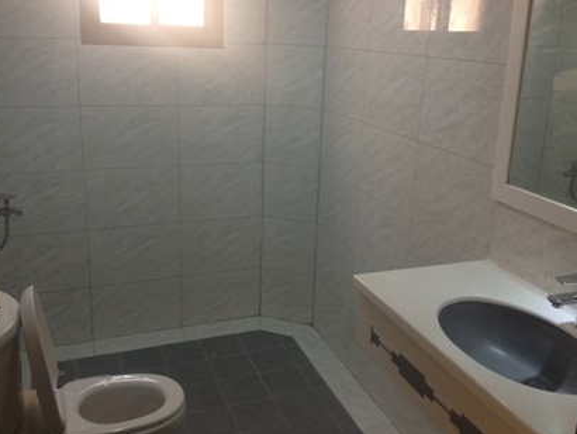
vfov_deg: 36.8
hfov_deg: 47.8
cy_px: 197
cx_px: 291
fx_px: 650
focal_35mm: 39
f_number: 2.4
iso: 80
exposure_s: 1/20
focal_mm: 4.28
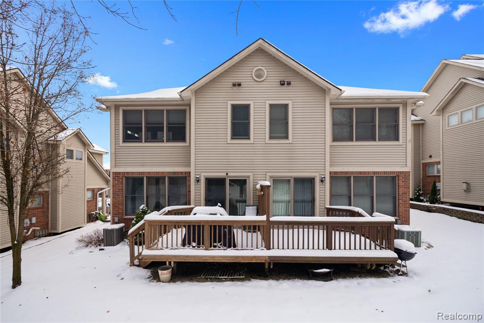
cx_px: 242
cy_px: 162
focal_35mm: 30
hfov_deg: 61.9
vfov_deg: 43.6
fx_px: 403
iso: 320
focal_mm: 30
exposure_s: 1/200
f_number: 9
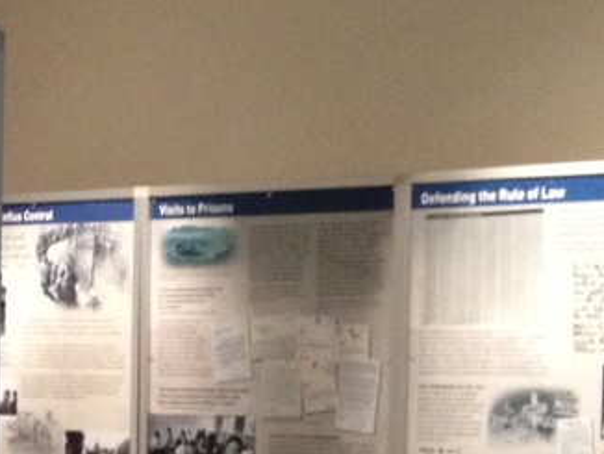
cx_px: -278
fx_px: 3056
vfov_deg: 8.3
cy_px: 643
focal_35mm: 175
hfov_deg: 10.9
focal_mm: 4.28
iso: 250
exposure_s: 1/20
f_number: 2.4
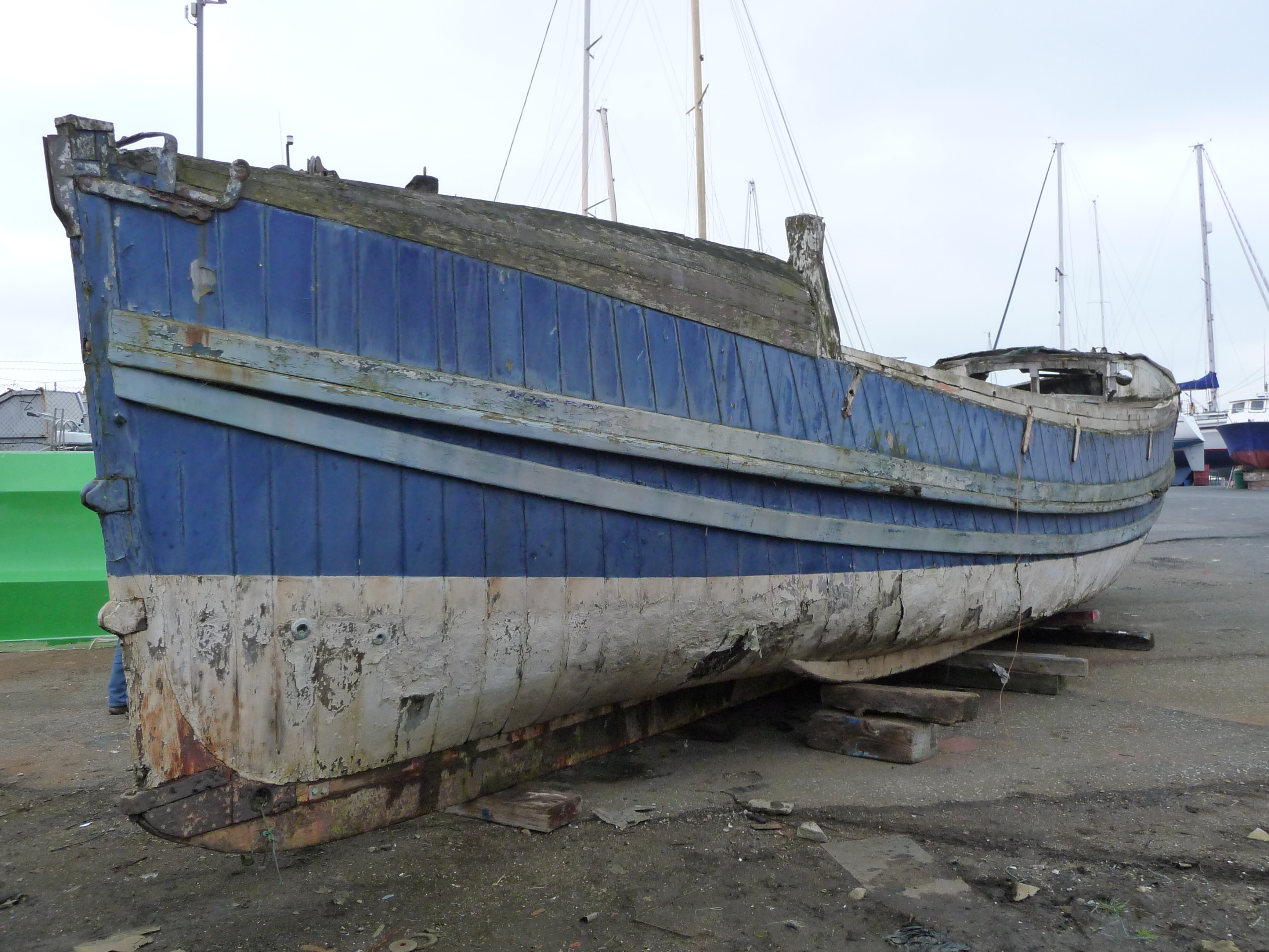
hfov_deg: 56.8
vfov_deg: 44.2
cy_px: 476
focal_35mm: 32
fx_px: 1173
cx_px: 634
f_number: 3.5
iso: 250
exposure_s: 1/30
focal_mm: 5.3
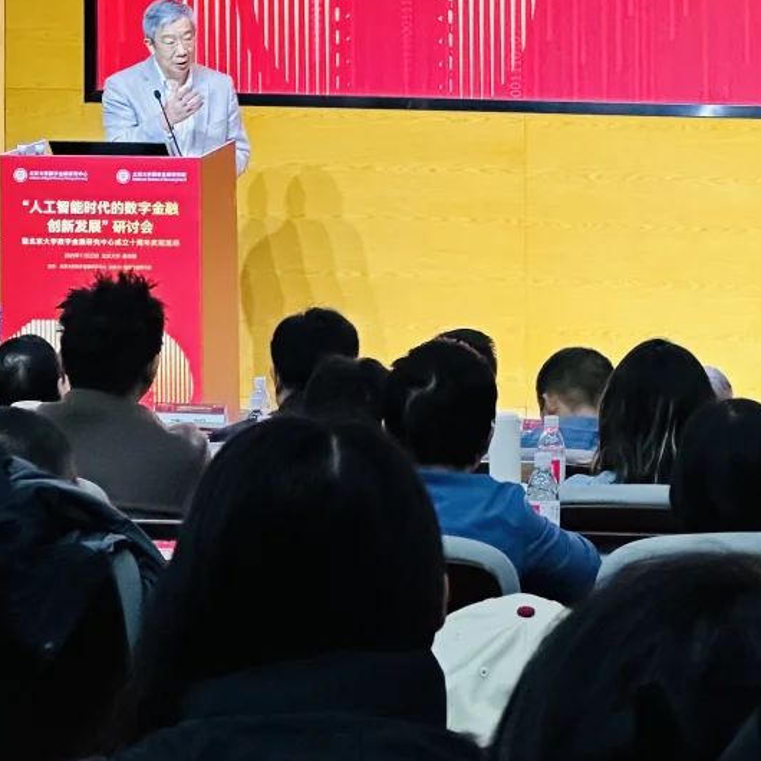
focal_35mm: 185
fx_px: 4601
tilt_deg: -2.0
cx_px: 692
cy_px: -123
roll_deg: -0.8
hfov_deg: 9.4
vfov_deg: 9.3
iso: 250
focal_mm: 9
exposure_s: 1/71
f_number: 2.8
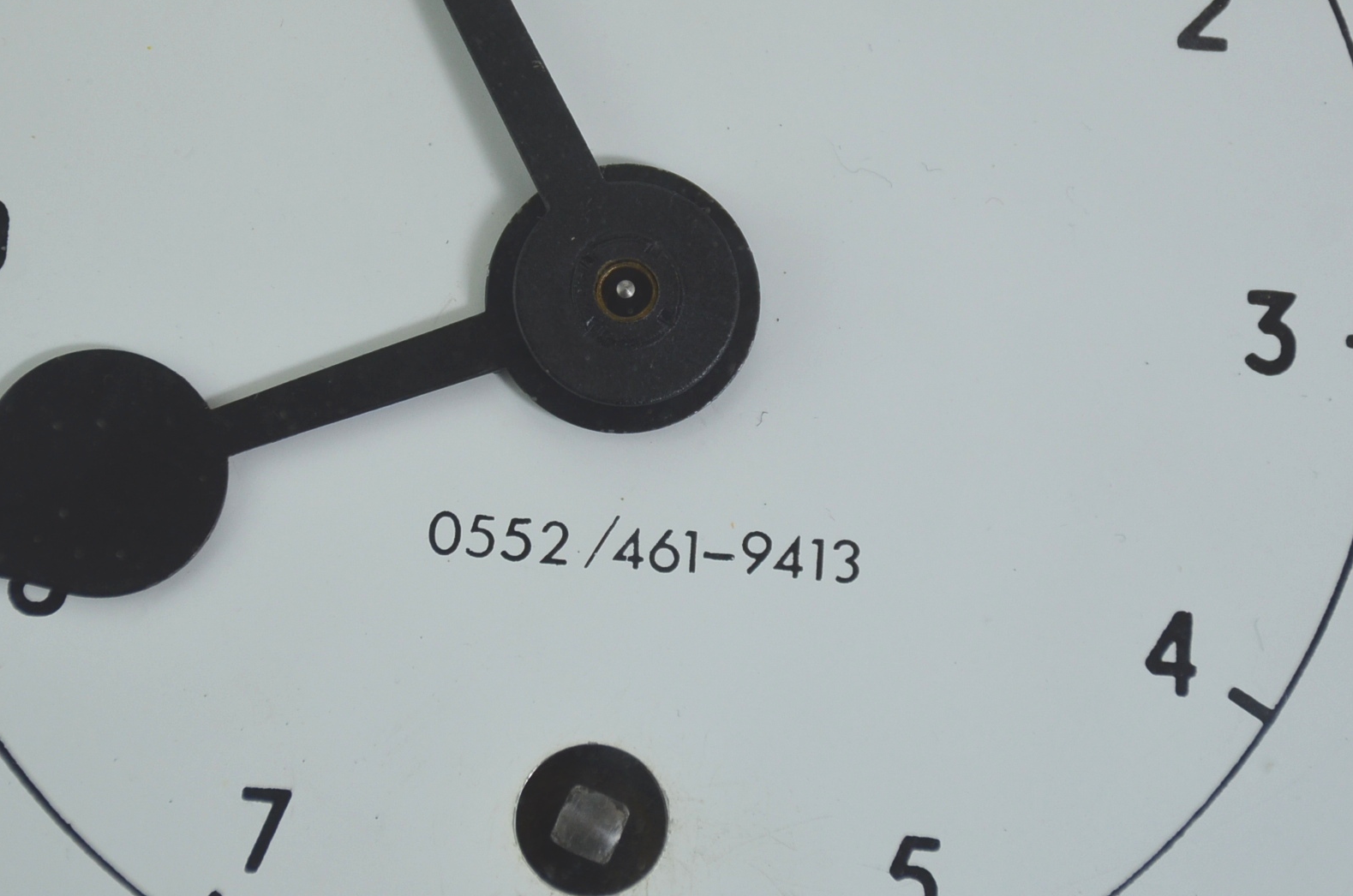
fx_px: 8777
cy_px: 279
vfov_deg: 5.8
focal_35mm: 234
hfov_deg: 8.8
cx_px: 614
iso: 400
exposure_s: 1/400
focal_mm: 100
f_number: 5.6
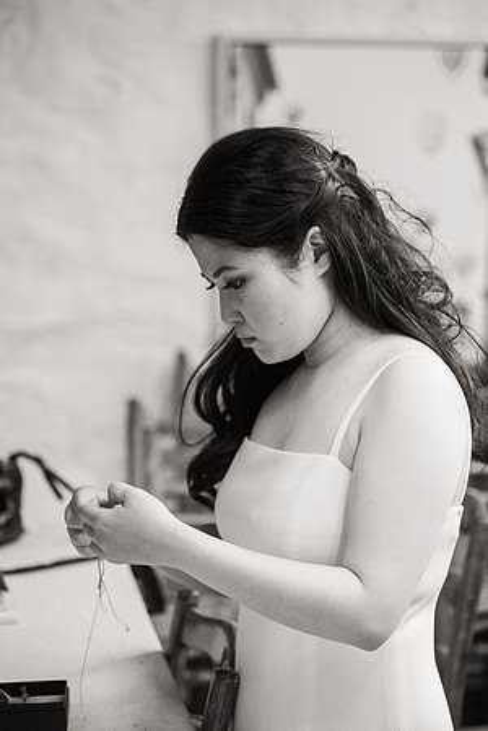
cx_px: 244
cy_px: 366
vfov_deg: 22.6
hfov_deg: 15.2
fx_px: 1830
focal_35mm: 90
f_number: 3.5
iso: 1250
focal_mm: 90
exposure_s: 1/100
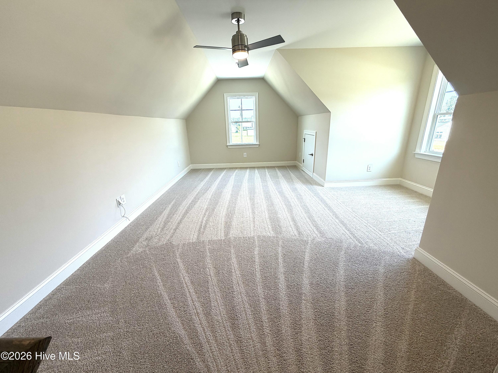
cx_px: 249
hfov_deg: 102.1
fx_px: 201
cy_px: 186
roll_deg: +1.8
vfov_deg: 85.7
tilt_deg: -17.7
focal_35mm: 14
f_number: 2.2
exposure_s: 1/120
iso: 64
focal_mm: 2.22
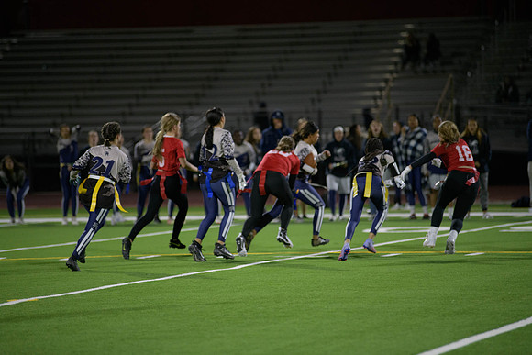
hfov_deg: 10.3
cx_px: 266
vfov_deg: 6.9
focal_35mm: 200
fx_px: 2956
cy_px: 178
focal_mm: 200
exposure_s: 1/640
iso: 2500
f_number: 2.8
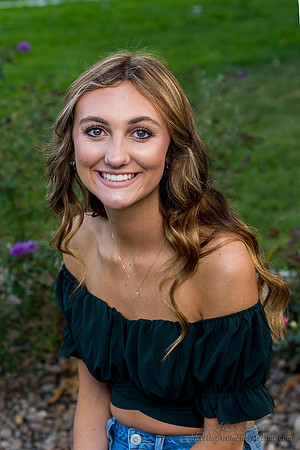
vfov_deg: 30.1
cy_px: 225
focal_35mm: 67
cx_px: 150
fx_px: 837
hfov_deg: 20.3
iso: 160
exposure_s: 1/60
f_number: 3.5
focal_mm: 45
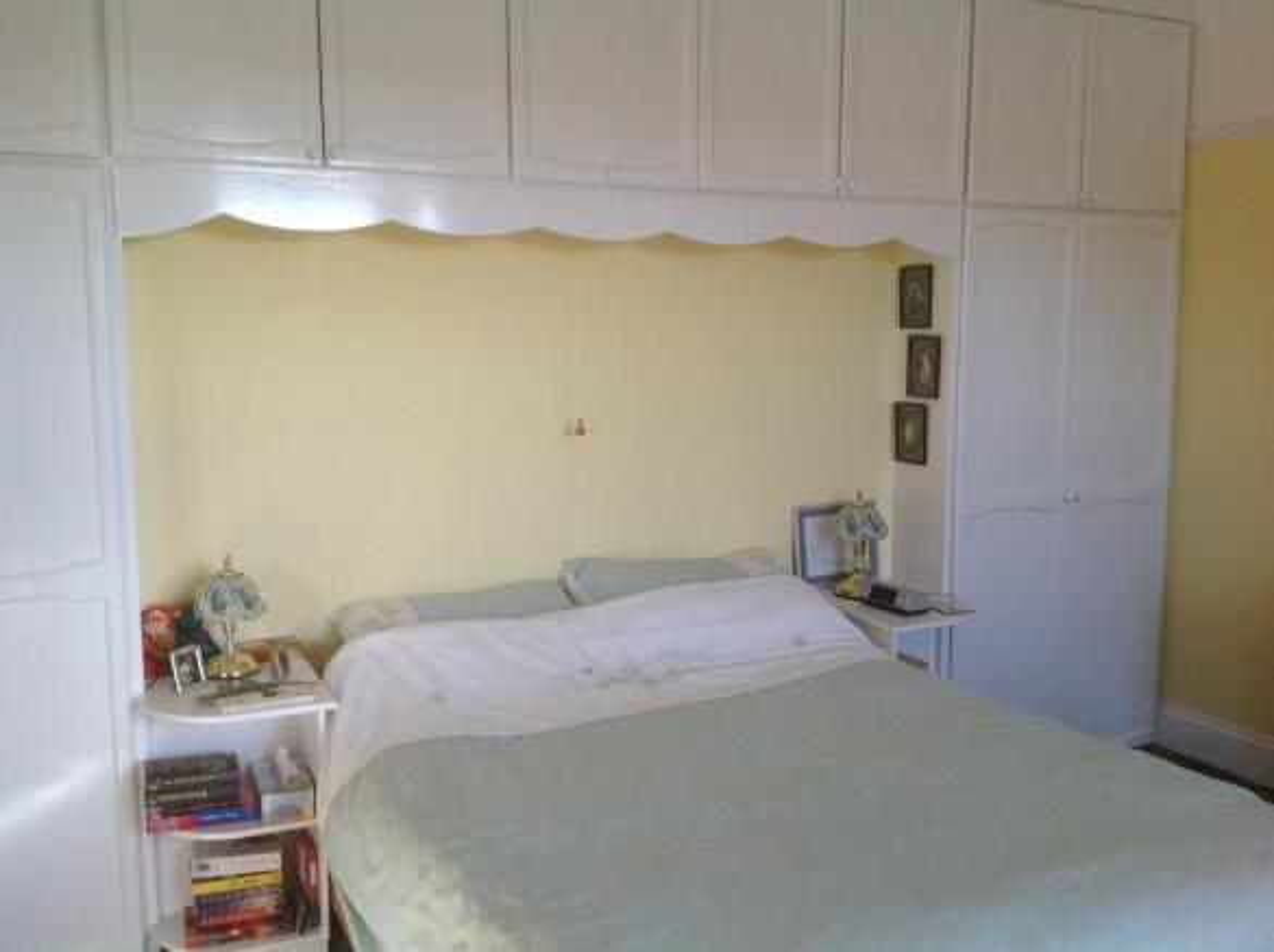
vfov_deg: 40.6
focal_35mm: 35
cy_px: 476
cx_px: 637
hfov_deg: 52.7
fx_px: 1286
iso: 80
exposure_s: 1/120
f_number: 2.4
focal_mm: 4.28
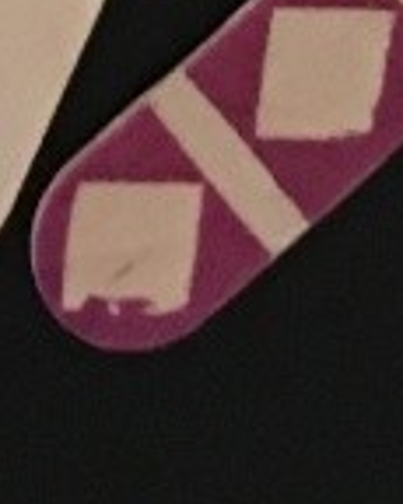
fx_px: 4403
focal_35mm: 295
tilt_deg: -83.7
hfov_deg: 5.1
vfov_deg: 5.9
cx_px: -456
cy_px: -1160
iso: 100
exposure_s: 1/4
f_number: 2.2
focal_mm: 4.15
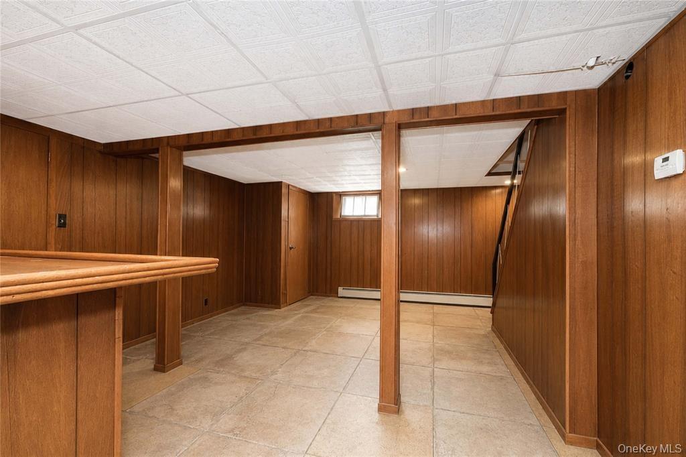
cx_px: 343
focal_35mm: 15
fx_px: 286
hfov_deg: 100.4
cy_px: 228
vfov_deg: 77.3
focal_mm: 10
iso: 2000
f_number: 8
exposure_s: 1/60
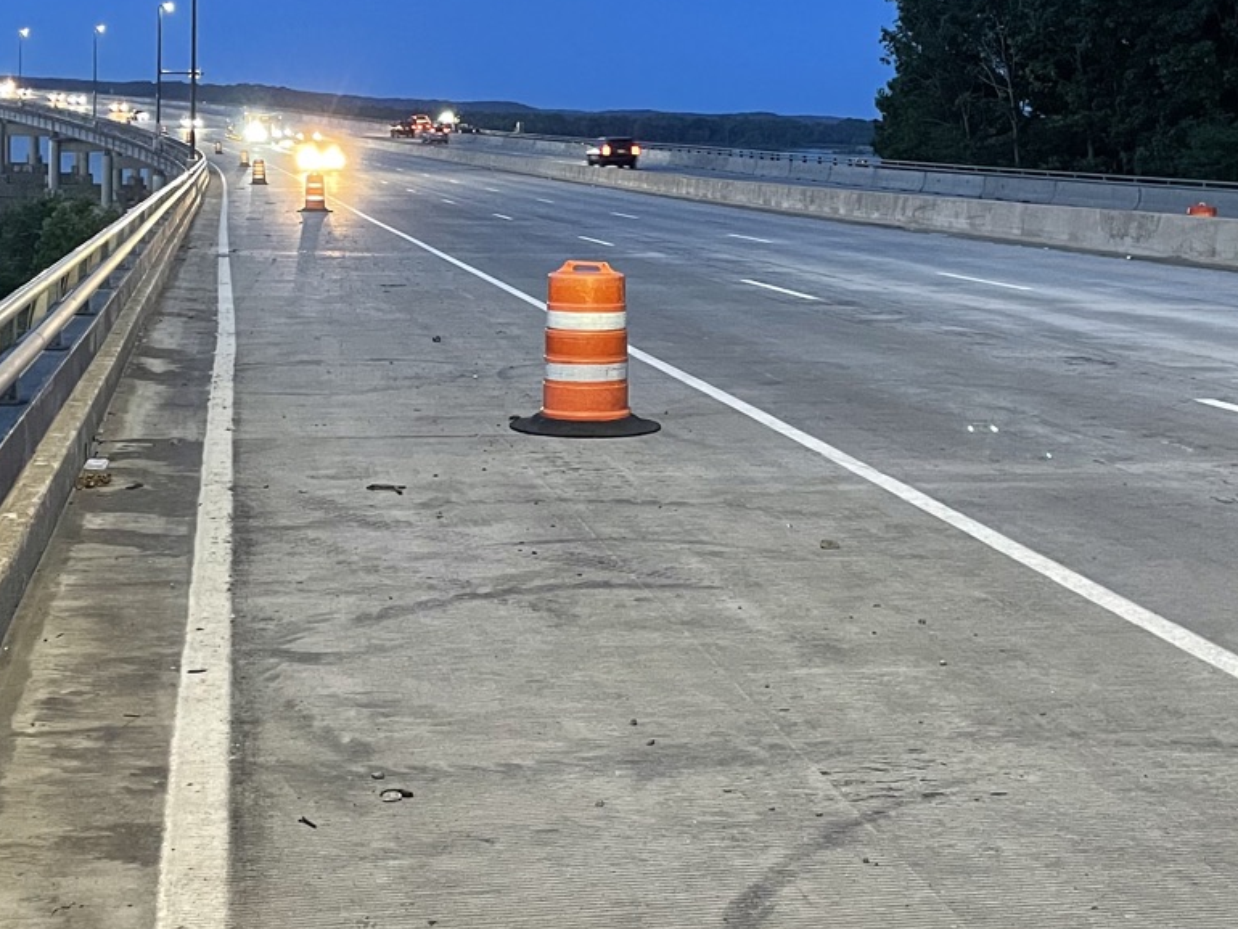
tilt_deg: -4.4
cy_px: 297
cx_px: 658
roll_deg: -2.5
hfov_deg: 35.5
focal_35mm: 54
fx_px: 1932
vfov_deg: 26.9
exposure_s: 1/33
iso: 640
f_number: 1.6
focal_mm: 4.2
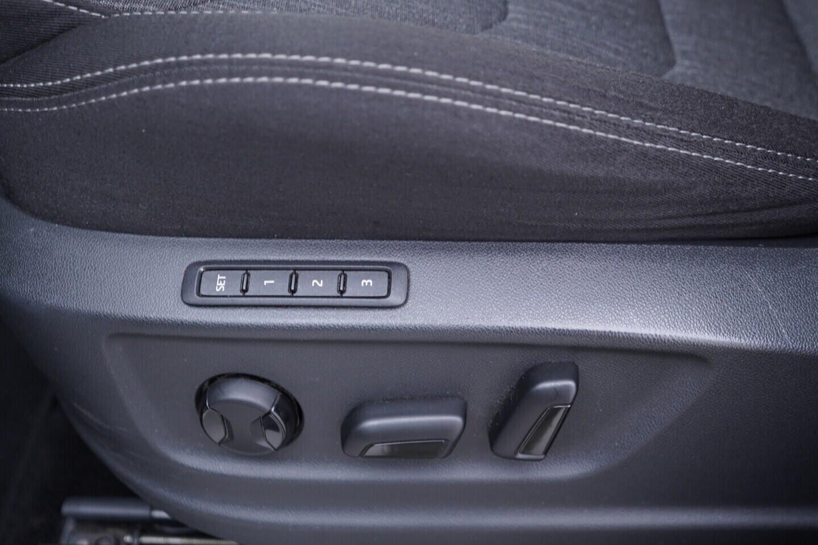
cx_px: 409
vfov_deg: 36.9
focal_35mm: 36
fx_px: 818
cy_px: 272
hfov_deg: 53.1
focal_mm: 24
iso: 250
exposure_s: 1/40
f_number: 2.8
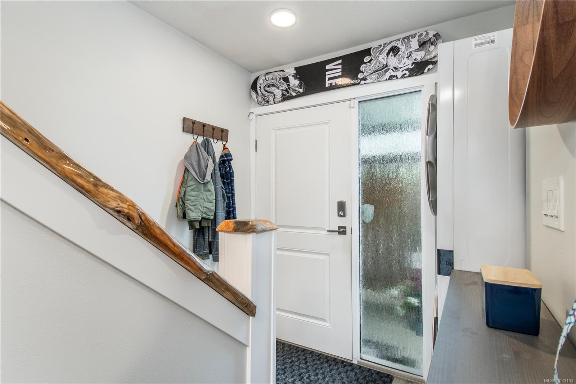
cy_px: 192
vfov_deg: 67.4
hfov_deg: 90.0
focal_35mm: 18
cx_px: 288
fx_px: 288
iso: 320
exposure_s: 1/6
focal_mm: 12
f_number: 8
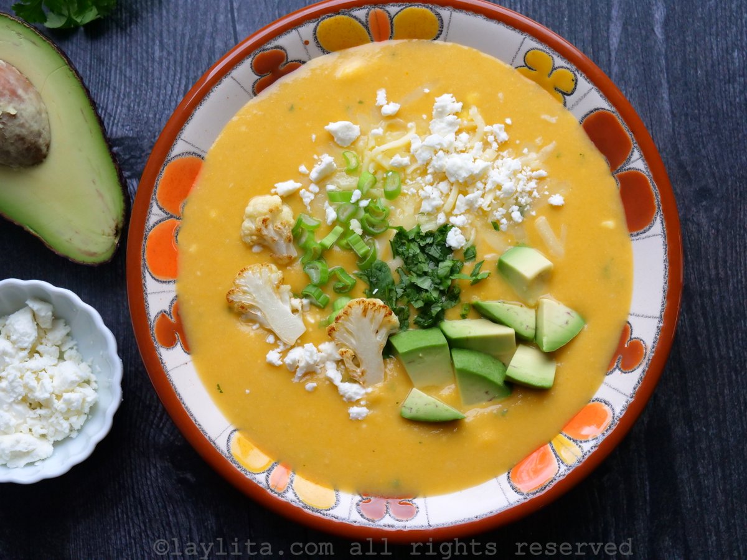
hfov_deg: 31.2
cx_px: 374
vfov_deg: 23.7
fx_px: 1338
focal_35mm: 62
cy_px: 280
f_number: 3.7
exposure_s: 1/80
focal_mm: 31
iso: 1250
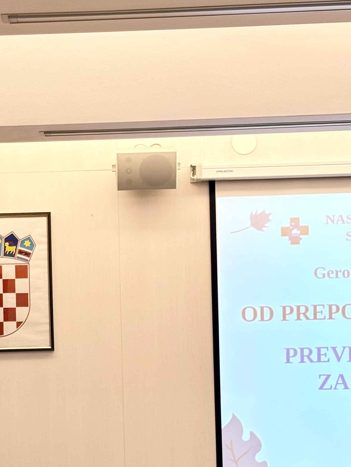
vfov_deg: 18.1
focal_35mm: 108
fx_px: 1460
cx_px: 53
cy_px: 319
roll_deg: +1.0
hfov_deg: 13.6
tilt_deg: +2.2
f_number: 1.6
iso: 32
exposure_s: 1/60
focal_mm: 5.96
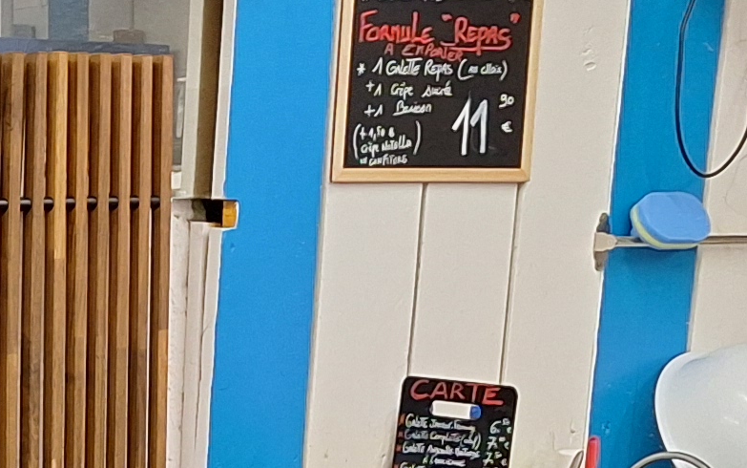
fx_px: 2586
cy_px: 779
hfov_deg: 15.5
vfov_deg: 9.9
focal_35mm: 127
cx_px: -280
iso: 125
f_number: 1.8
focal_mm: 5.54
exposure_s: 1/50
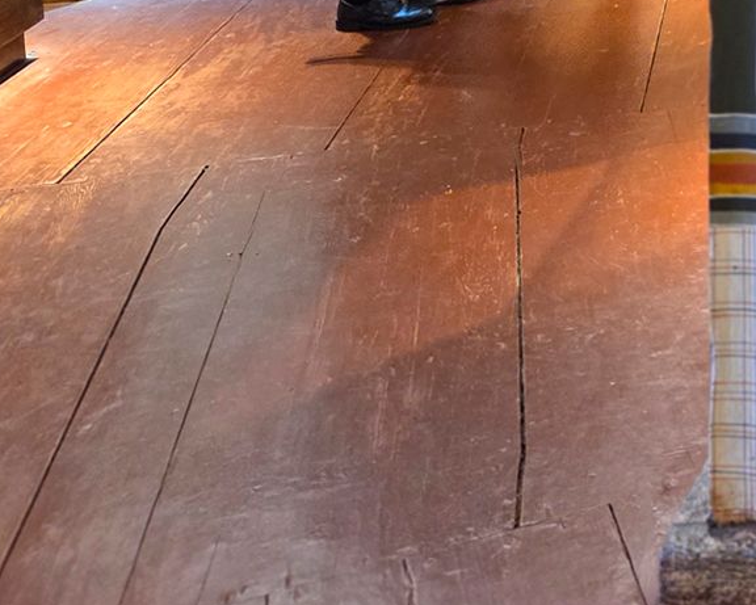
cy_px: -285
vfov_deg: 17.7
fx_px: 1746
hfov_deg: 21.5
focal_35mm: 78
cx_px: 1040
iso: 400
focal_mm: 5.4
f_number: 1.8
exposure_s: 1/100
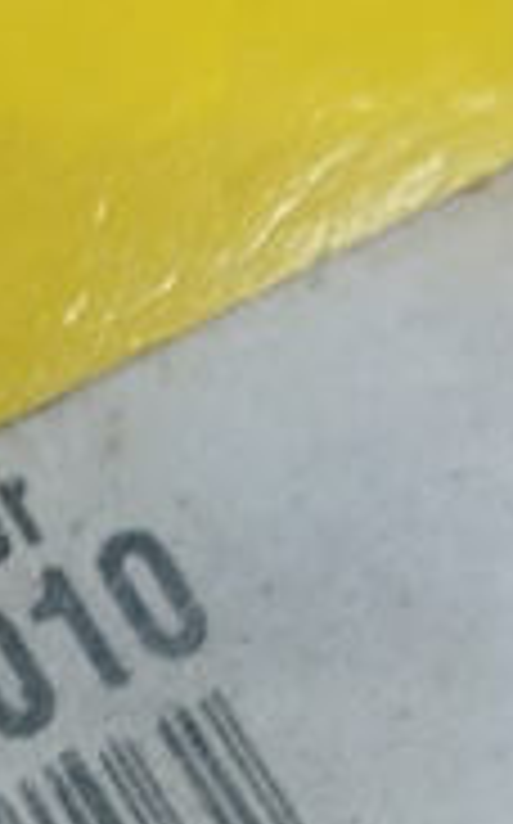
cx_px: 99
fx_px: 2242
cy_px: 858
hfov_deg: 13.0
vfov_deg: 20.1
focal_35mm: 100
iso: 591
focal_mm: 4.44
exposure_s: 1/49.9
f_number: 1.8
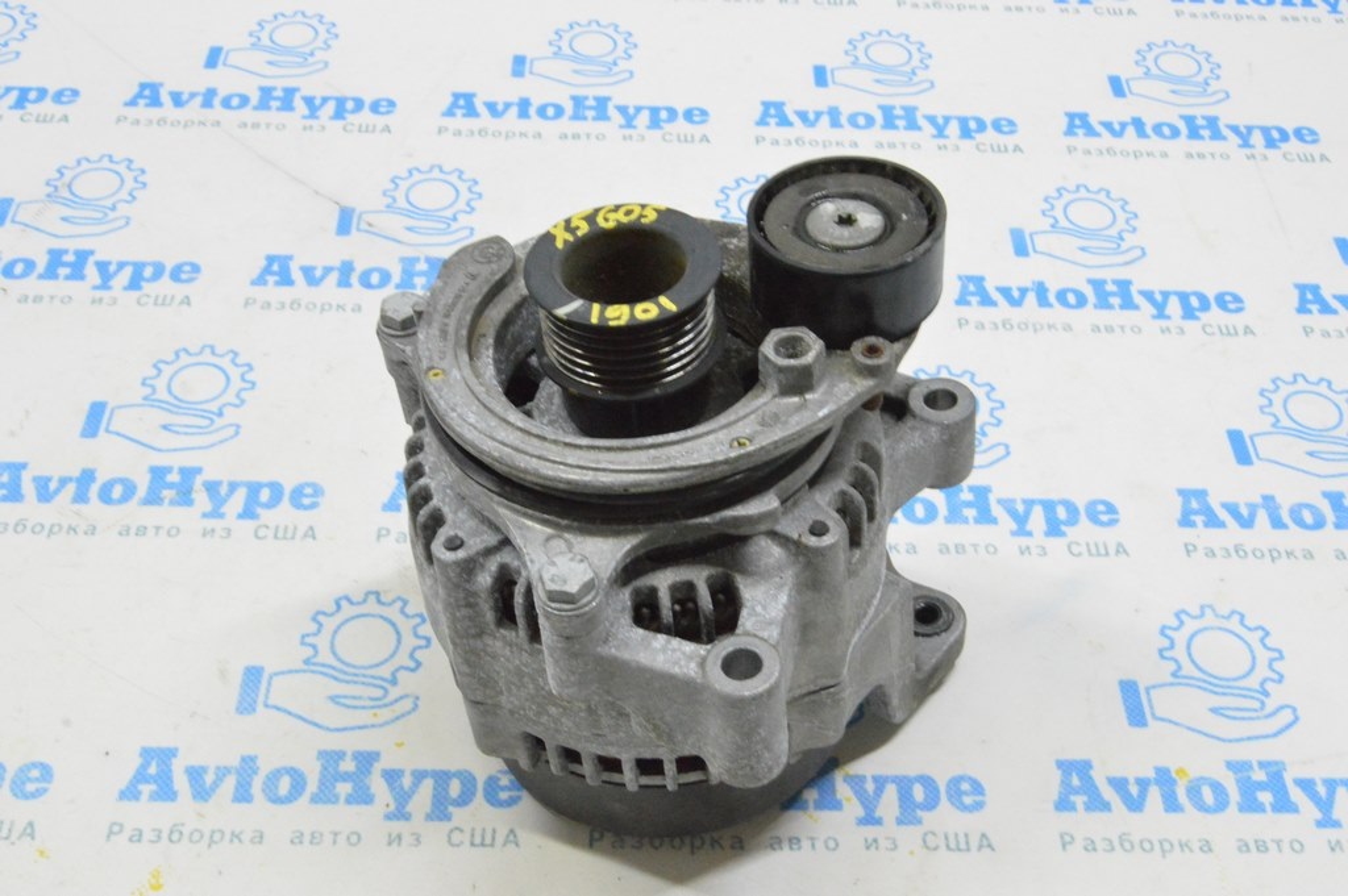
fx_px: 1684
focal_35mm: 45
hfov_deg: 43.6
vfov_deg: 29.8
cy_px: 448
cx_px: 674
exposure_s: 1/20
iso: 6400
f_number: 20
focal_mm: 30
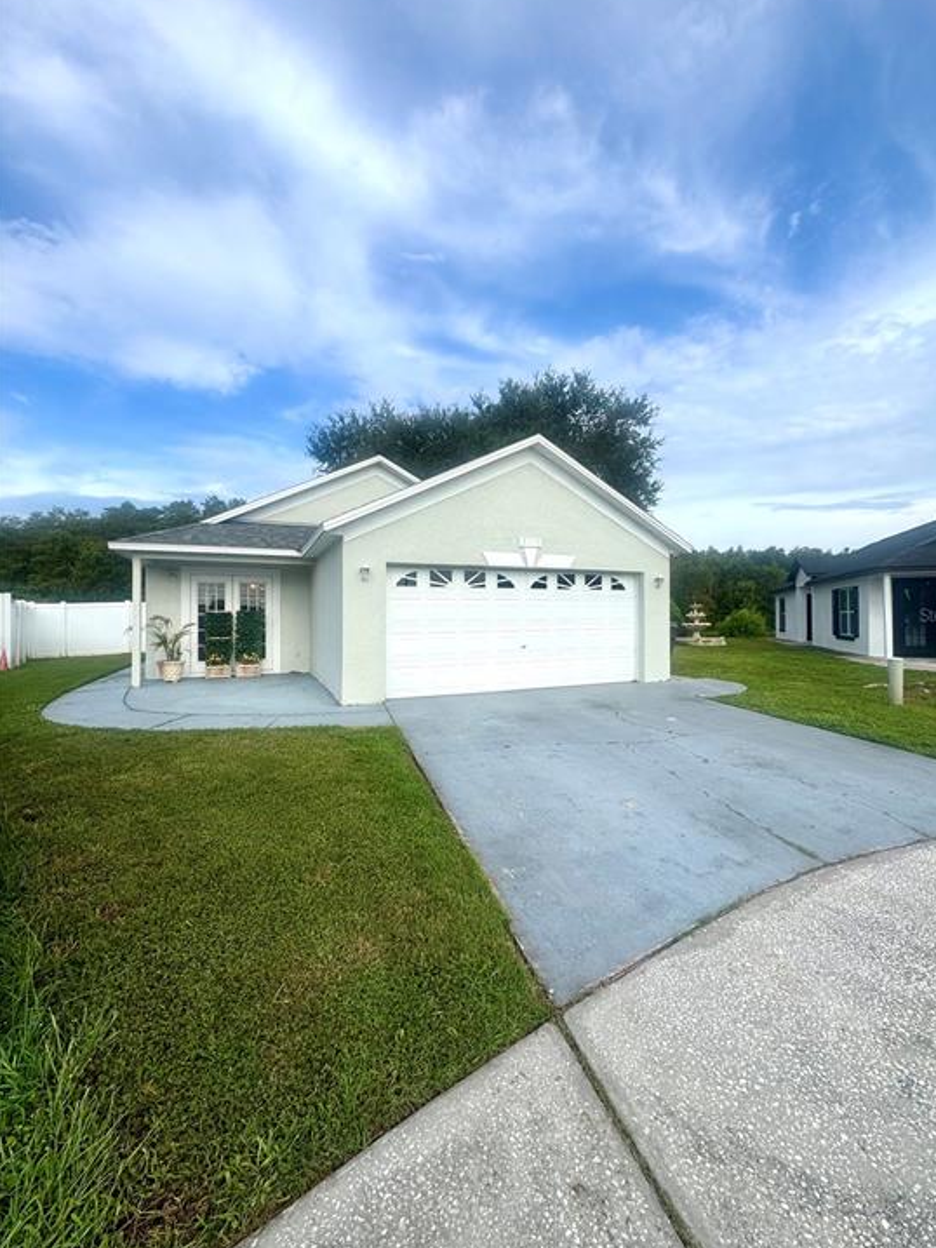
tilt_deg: +0.0
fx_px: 541
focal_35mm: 15
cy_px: 614
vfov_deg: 98.2
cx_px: 498
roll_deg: +0.4
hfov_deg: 81.7
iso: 50
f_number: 2.2
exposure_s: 1/1976
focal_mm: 2.22
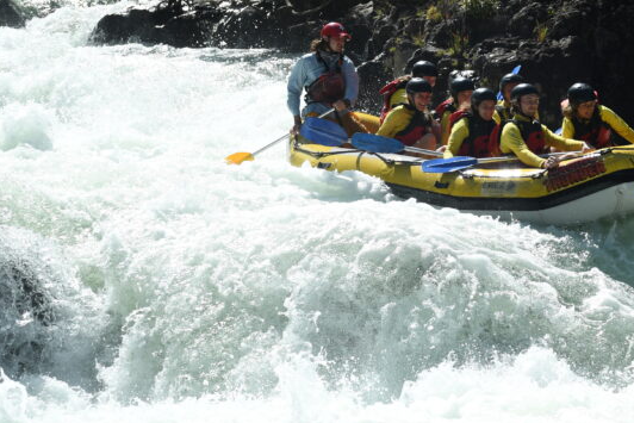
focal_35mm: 129
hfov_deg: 15.7
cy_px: 130
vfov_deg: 10.6
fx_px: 2272
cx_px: 548
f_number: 5.6
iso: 200
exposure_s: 1/1250
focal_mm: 45
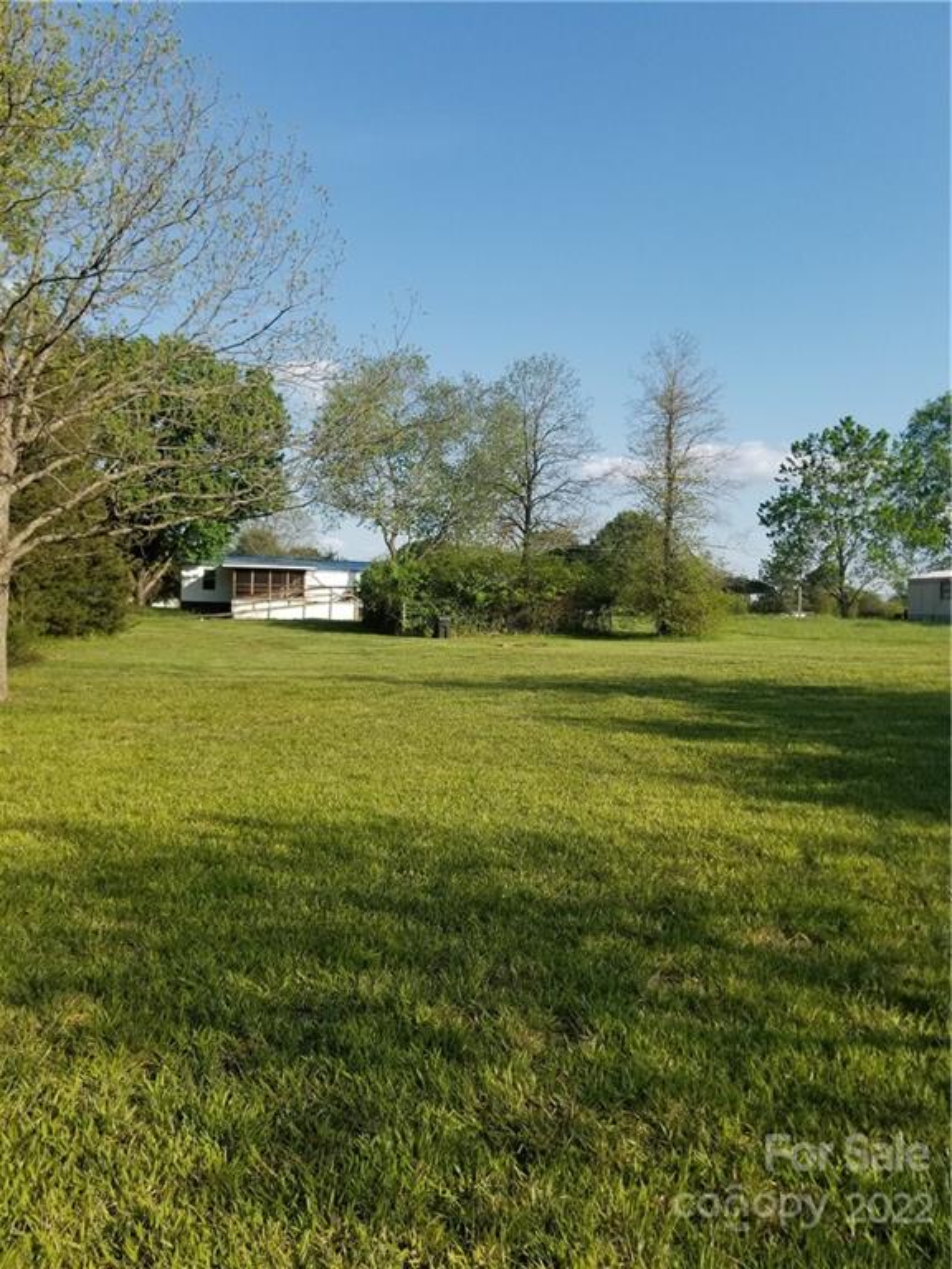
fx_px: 953
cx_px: 476
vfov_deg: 67.3
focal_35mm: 26
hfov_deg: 53.1
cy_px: 634
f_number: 1.7
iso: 50
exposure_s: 1/1708
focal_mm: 4.25
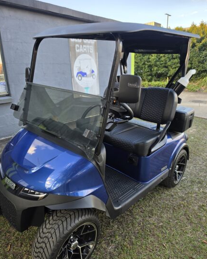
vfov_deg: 68.1
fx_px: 192
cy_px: 136
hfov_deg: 56.8
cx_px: 107
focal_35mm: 25
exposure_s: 1/180
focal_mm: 6.5
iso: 25
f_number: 1.4
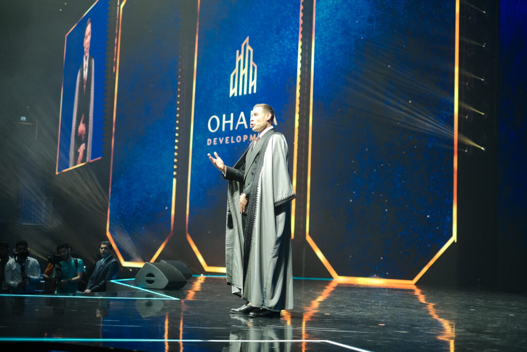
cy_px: 176
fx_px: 776
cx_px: 264
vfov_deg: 25.5
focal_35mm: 53
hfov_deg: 37.5
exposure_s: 1/250
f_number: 1.4
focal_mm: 35
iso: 500
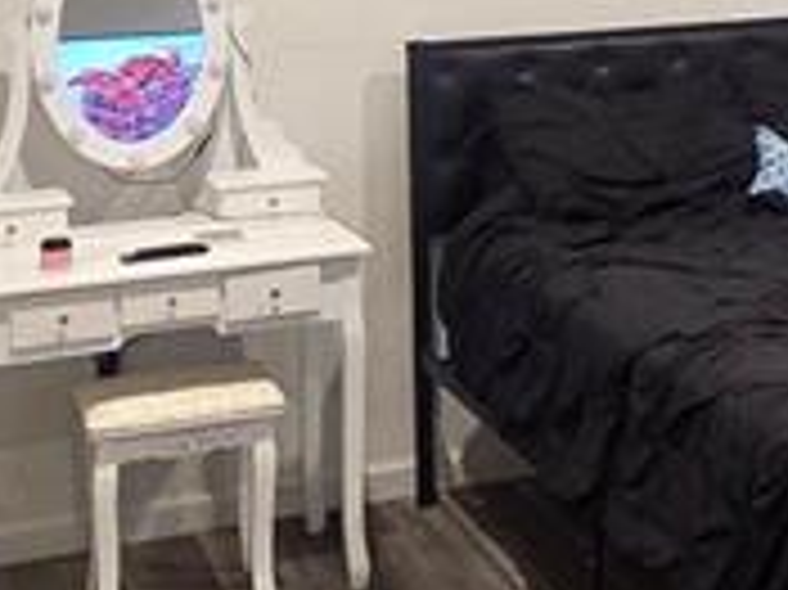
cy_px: -185
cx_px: 680
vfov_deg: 18.0
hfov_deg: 25.0
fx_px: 1729
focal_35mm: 76
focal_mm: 2.2
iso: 500
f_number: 2.2
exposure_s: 1/60
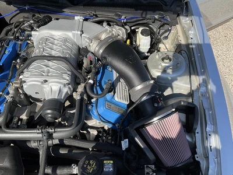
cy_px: 88
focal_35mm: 29
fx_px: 195
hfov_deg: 61.7
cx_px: 116
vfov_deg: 48.2
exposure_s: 1/869
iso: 25
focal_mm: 3
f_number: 1.8
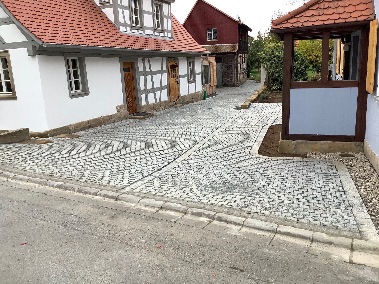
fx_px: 339
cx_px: 190
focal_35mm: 31
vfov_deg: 45.4
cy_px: 142
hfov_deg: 58.4
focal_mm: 3.3
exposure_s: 1/100
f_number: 2.4
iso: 40
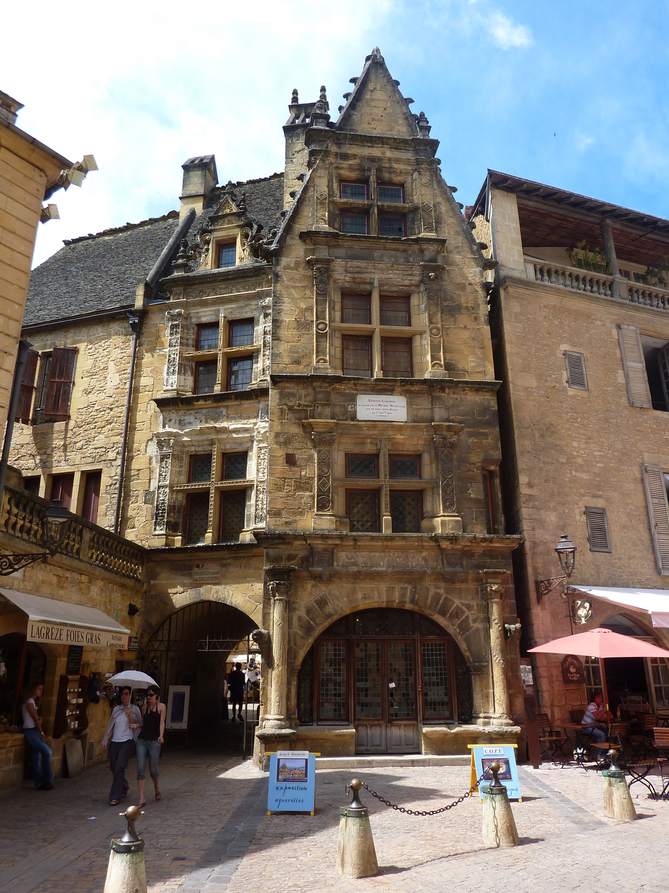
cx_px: 334
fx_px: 644
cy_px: 446
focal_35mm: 25
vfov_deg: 69.4
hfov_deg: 54.9
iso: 80
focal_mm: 4.1
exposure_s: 1/250
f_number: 4
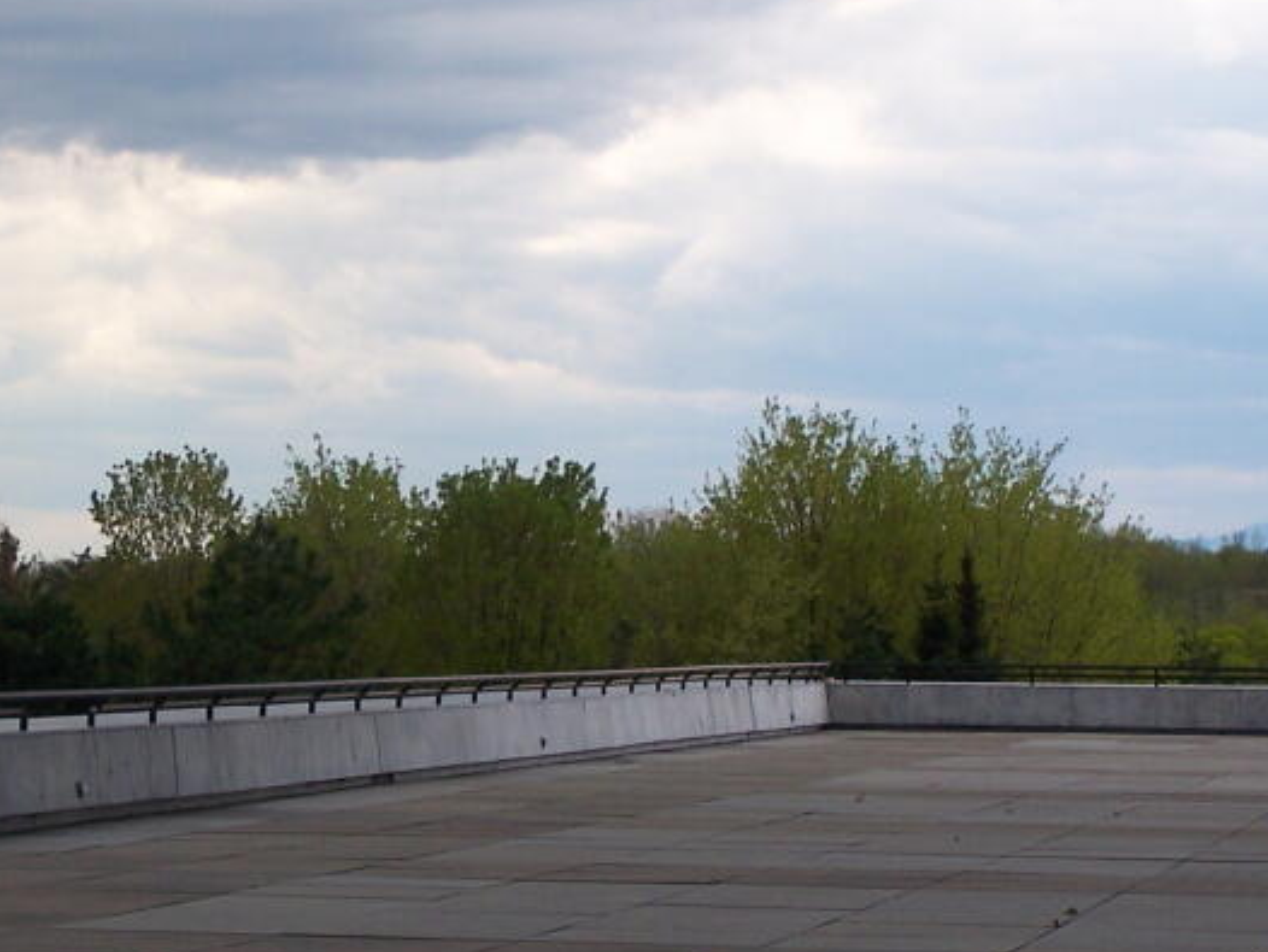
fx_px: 5350
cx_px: 403
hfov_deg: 13.5
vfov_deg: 10.2
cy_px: 369
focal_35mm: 146
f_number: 3.2
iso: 80
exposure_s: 1/640
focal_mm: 12.4
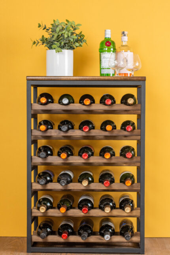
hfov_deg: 18.2
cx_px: 85
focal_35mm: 75
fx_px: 531
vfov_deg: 27.0
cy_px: 128
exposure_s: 1/160
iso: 1250
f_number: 3.5
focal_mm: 50
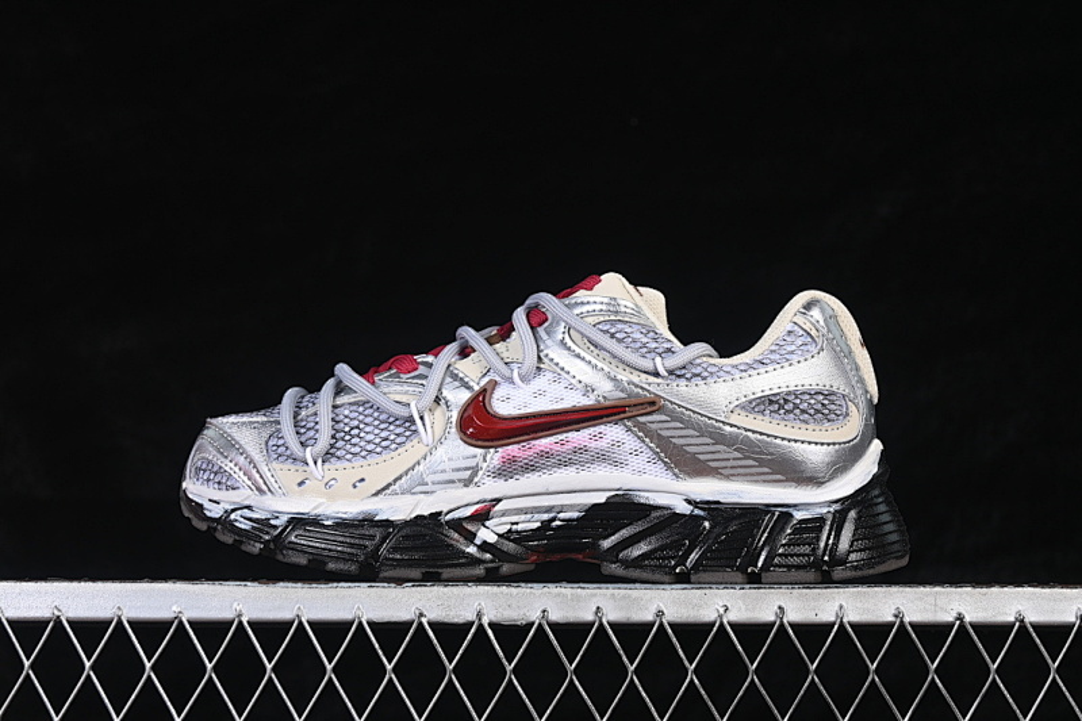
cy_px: 360
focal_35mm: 75
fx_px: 2254
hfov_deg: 27.0
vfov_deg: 18.2
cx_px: 541
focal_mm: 50
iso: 160
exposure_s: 1/60
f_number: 7.1
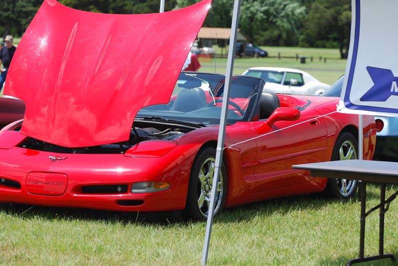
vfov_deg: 7.9
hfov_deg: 11.8
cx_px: 199
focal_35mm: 174
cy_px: 133
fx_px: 1925
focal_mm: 116
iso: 140
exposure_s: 1/500
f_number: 5.6
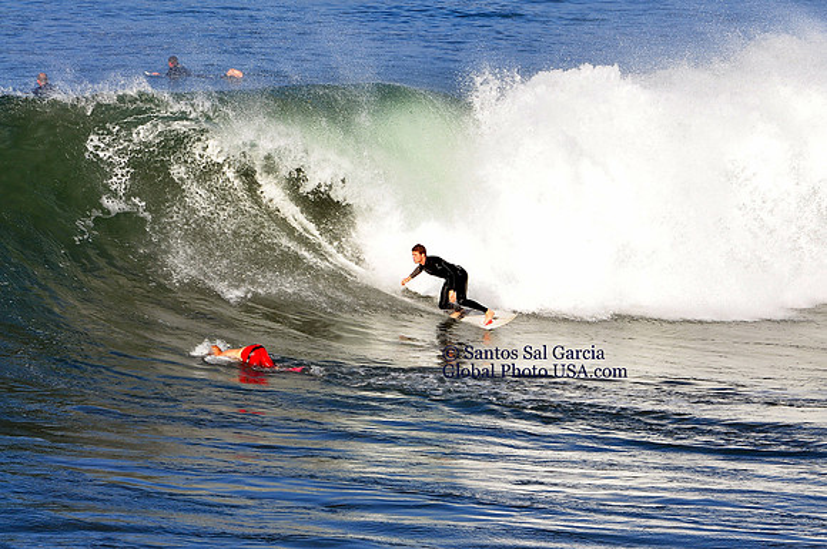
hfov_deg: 8.3
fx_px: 5678
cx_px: 414
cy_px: 274
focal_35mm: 248
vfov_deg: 5.5
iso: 200
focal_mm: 165
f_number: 11
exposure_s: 1/320
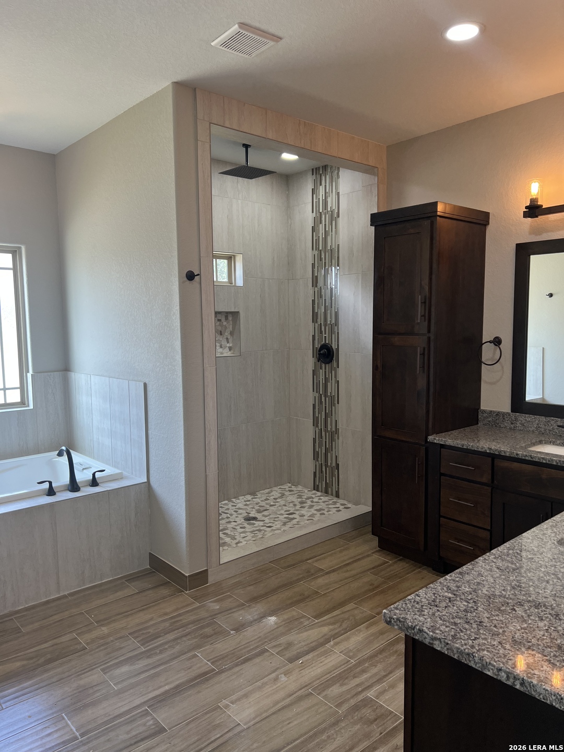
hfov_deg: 53.1
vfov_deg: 67.3
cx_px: 282
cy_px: 376
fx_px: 565
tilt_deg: -5.9
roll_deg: +1.6
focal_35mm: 26
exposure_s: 1/120
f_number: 1.5
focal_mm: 5.7
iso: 50
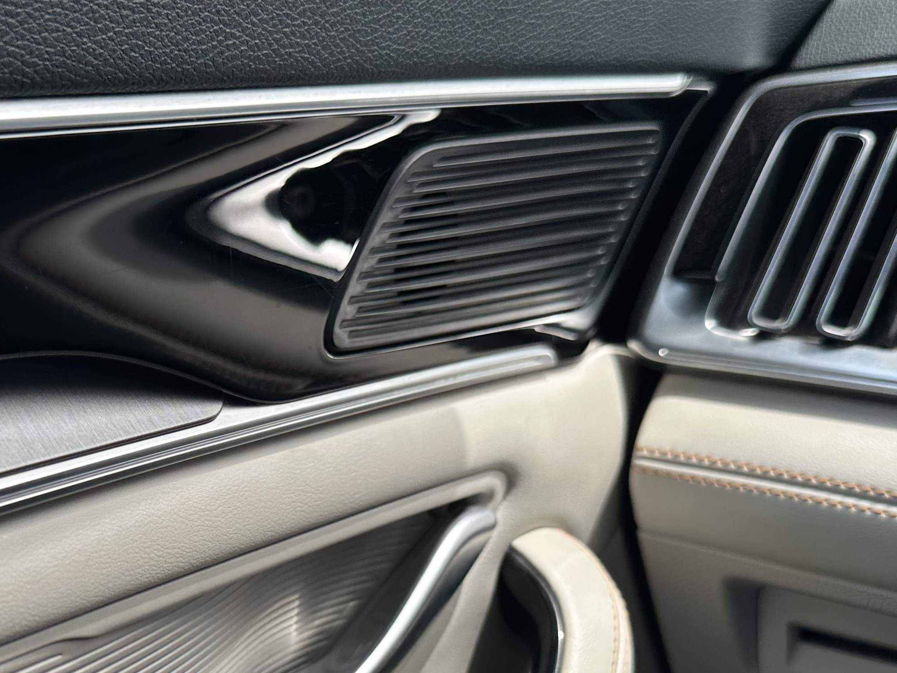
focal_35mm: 48
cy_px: 499
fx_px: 1244
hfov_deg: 38.8
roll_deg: +2.7
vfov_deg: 29.8
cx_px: 247
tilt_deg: -18.8
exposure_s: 1/144
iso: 64
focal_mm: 6.86
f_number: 1.78
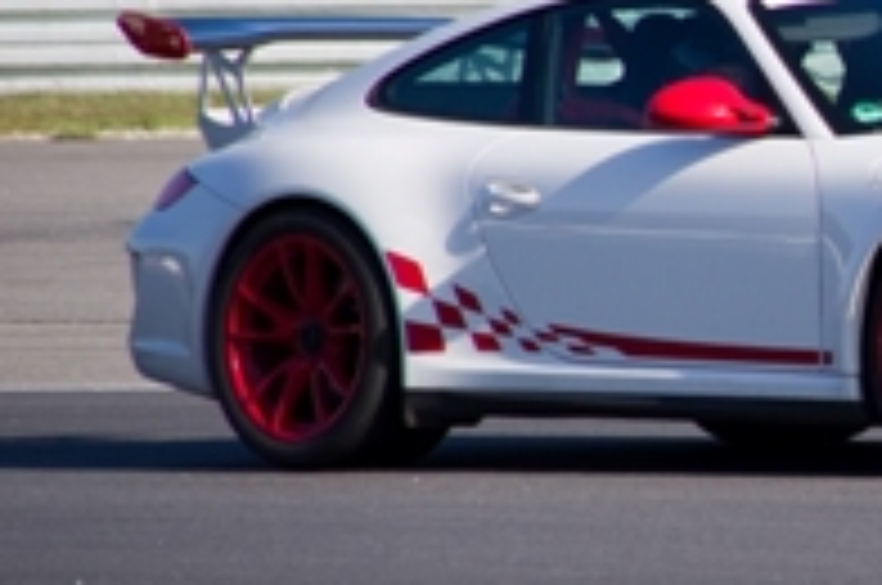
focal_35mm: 766
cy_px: 243
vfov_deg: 1.8
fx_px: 18736
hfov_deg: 2.7
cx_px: 1116
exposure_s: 1/640
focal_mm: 200
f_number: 6.7
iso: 200
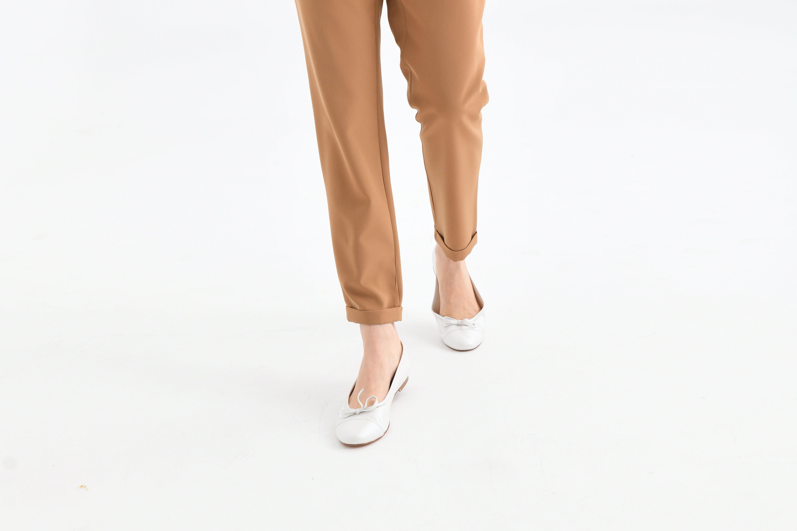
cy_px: -65
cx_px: 396
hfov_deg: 34.5
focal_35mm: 58
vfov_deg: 22.0
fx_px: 1284
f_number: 6.3
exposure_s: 1/125
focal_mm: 38
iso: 160
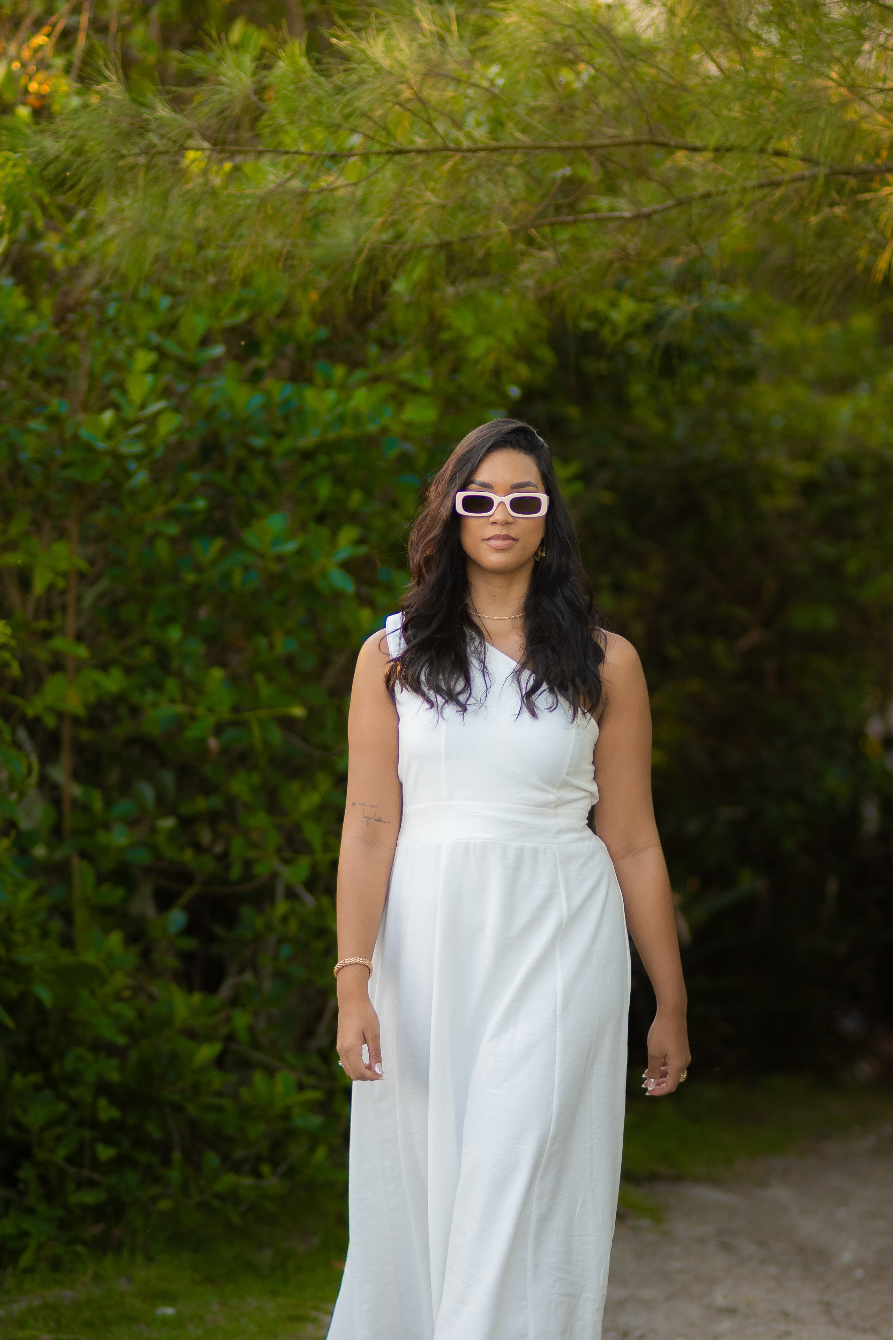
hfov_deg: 10.8
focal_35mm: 128
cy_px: 670
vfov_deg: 16.1
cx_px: 446
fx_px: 4744
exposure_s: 1/640
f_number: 1.8
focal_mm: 85
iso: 250
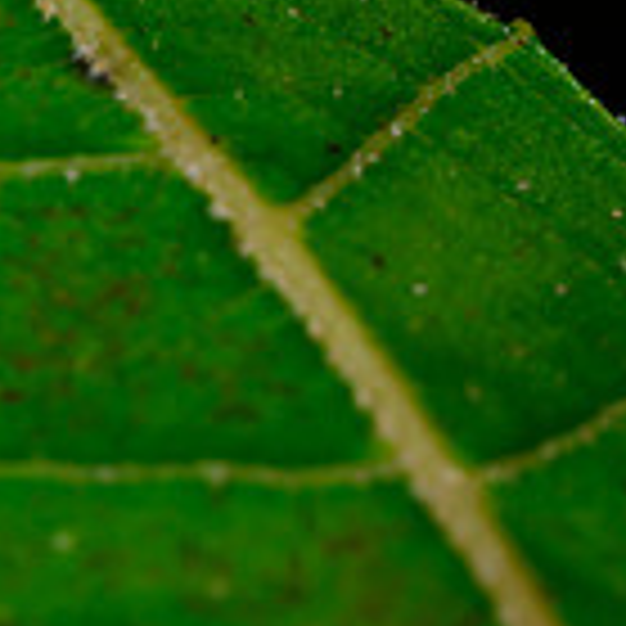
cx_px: 1193
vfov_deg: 3.5
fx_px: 10373
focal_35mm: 507
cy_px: 466
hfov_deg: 3.4
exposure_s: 1/250
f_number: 29
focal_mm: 105
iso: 64
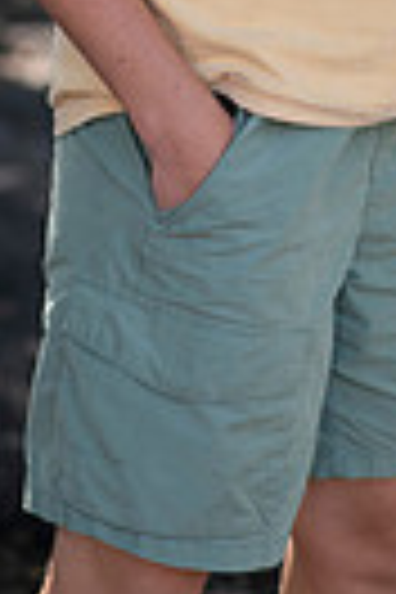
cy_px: -400
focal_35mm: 289
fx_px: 4768
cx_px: 238
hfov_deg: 4.8
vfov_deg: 7.0
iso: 200
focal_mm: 85
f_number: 2.8
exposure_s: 1/320
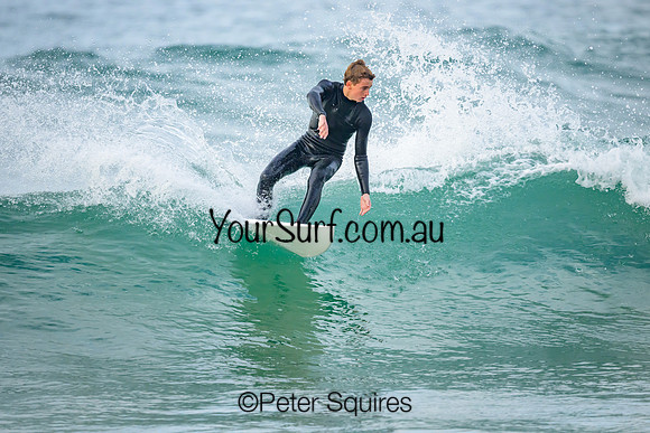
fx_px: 14447
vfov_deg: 1.7
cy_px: 216
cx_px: 325
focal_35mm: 800
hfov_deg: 2.6
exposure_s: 1/2000
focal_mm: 800
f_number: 6.3
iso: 2200
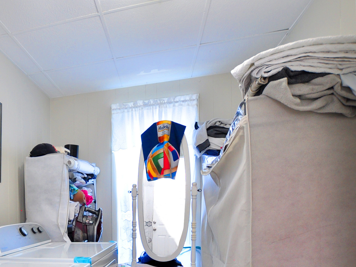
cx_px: 62
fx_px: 288
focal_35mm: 28
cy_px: 214
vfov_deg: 47.1
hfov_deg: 57.7
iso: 400
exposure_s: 1/50
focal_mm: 10
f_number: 4.5
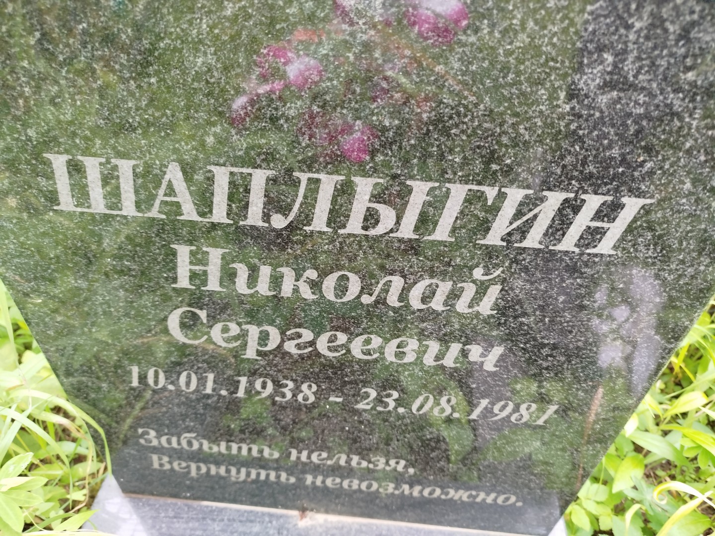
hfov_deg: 71.6
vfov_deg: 56.8
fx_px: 496
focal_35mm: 24
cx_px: 358
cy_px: 268
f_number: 1.7
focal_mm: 5.31
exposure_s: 1/50
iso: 125
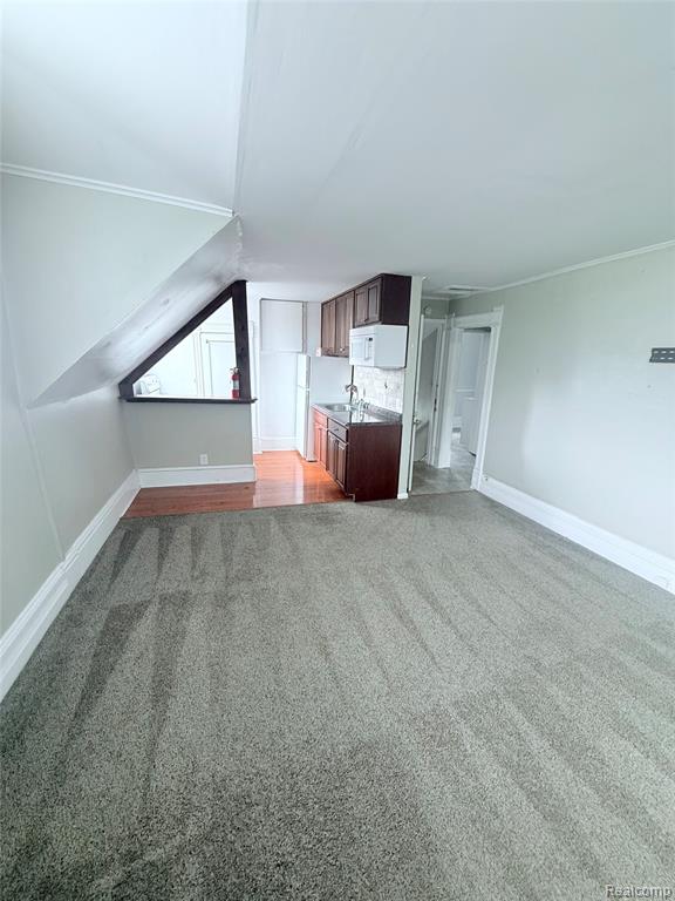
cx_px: 338
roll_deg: -1.9
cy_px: 450
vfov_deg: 102.1
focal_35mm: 14
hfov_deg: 85.7
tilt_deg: -14.2
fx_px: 364
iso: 250
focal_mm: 2.22
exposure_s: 1/60
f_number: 2.2
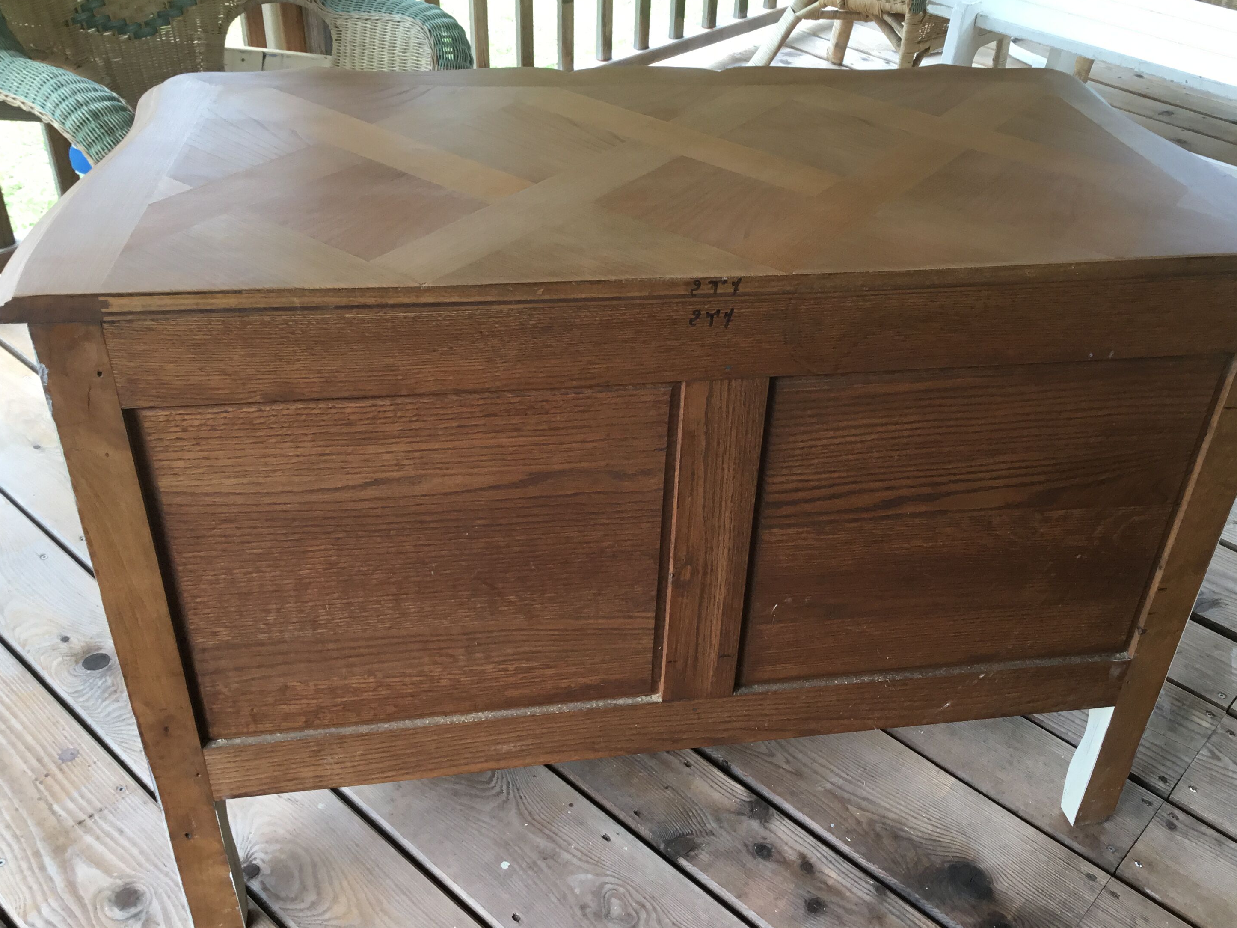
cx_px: 679
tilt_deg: -35.4
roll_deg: -3.0
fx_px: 1251
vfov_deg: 40.7
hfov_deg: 52.5
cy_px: 464
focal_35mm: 35
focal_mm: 3.3
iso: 40
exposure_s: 1/100
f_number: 2.4
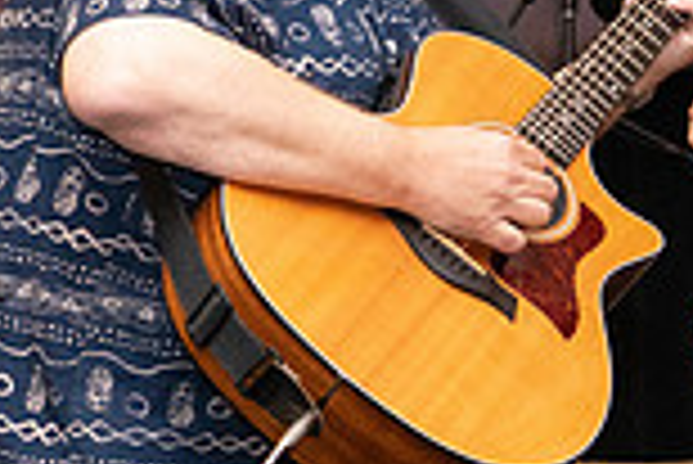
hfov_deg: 6.5
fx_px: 6069
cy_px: 24
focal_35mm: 315
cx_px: 756
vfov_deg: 4.4
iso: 4000
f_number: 5
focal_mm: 66
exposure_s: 1/200
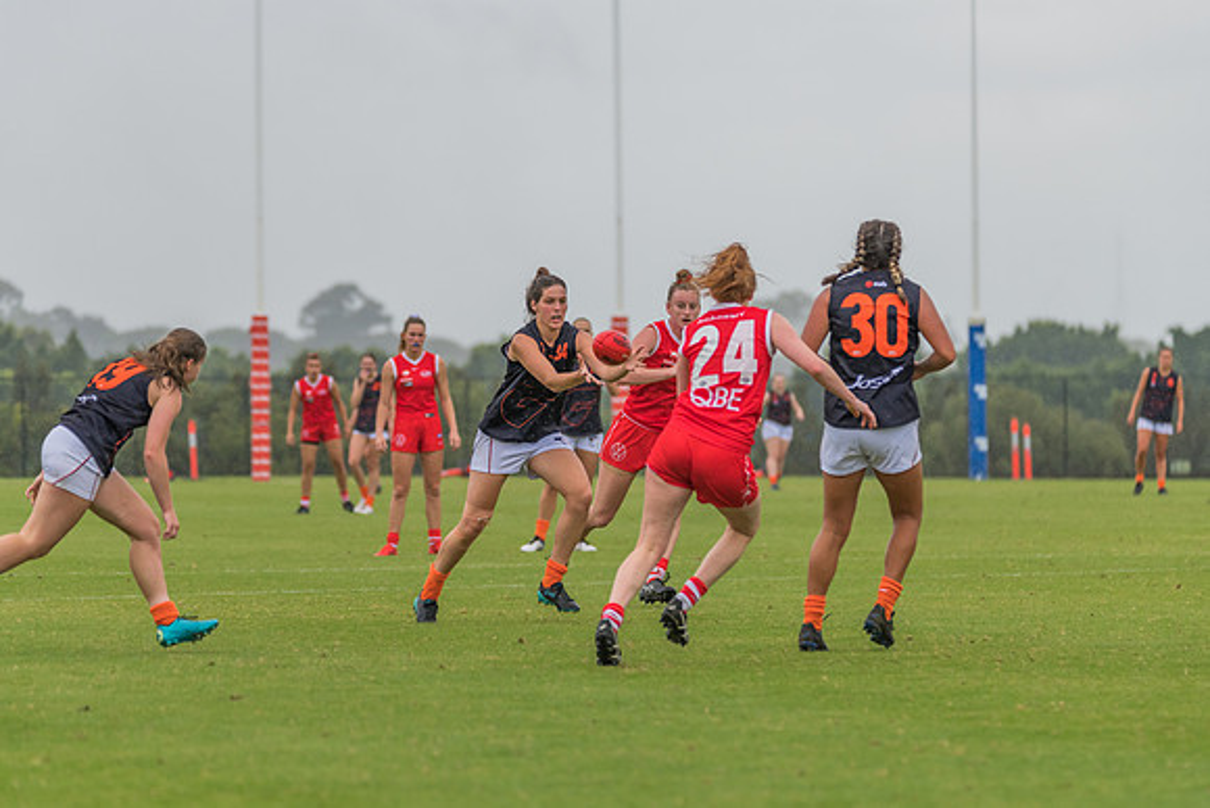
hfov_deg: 7.7
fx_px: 9003
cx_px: 604
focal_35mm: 268
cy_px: 404
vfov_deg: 5.1
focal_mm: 260
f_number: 5.6
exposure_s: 1/1250
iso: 560
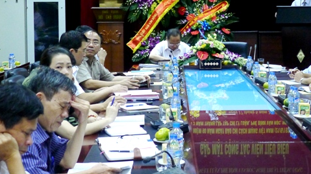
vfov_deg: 12.3
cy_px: 55
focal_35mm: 98
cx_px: 199
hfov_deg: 21.7
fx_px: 808
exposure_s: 1/25
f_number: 3
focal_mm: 14.9
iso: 800
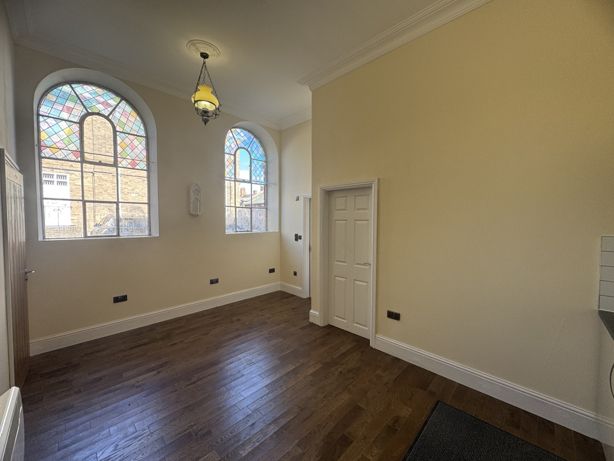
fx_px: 248
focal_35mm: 14
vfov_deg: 85.7
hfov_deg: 102.1
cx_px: 307
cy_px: 230
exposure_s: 1/99
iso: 80
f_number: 2.2
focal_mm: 2.22
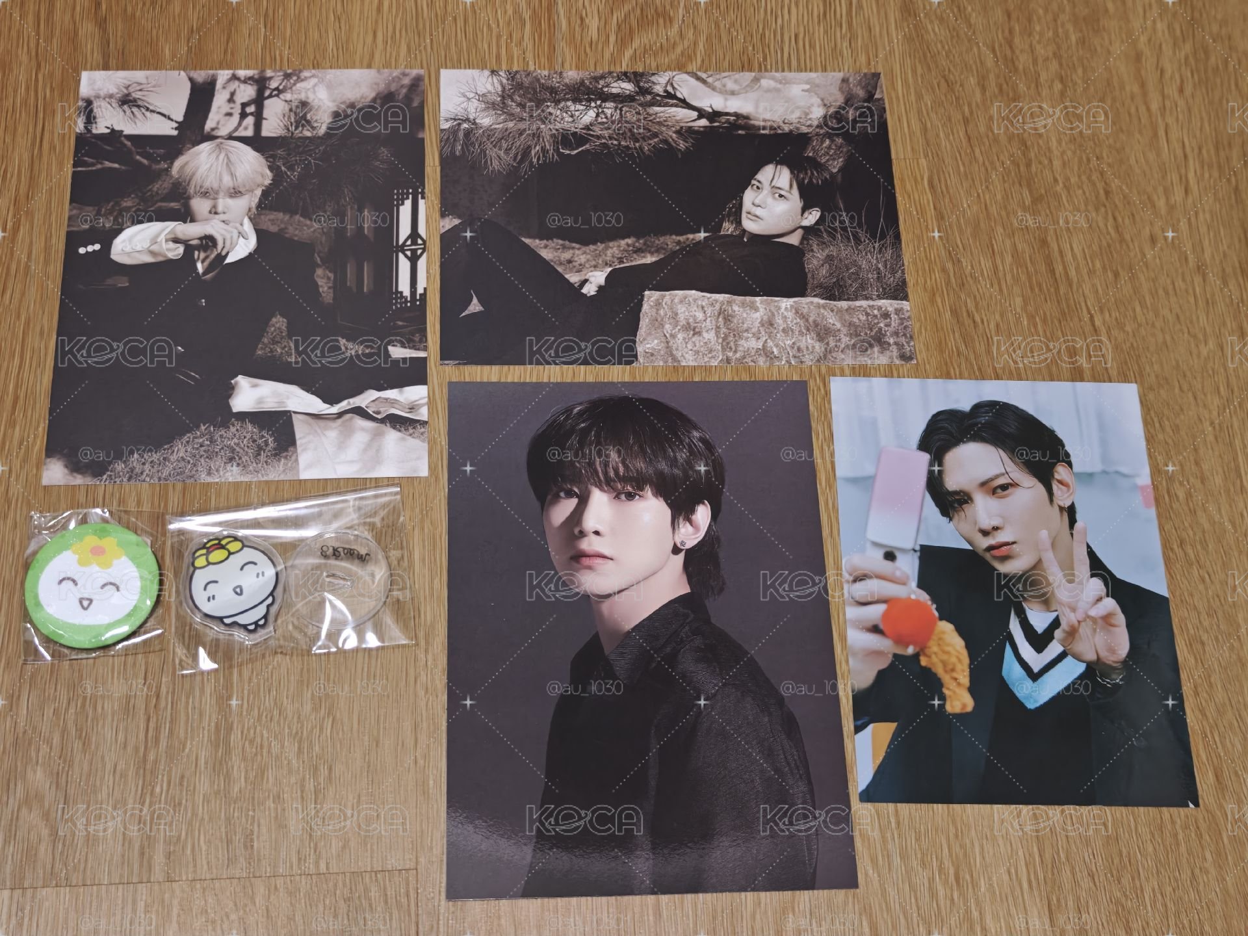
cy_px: 468
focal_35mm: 46
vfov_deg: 31.5
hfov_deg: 41.2
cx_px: 624
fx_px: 1658
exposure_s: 1/30
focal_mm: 8.72
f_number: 1.63
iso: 640
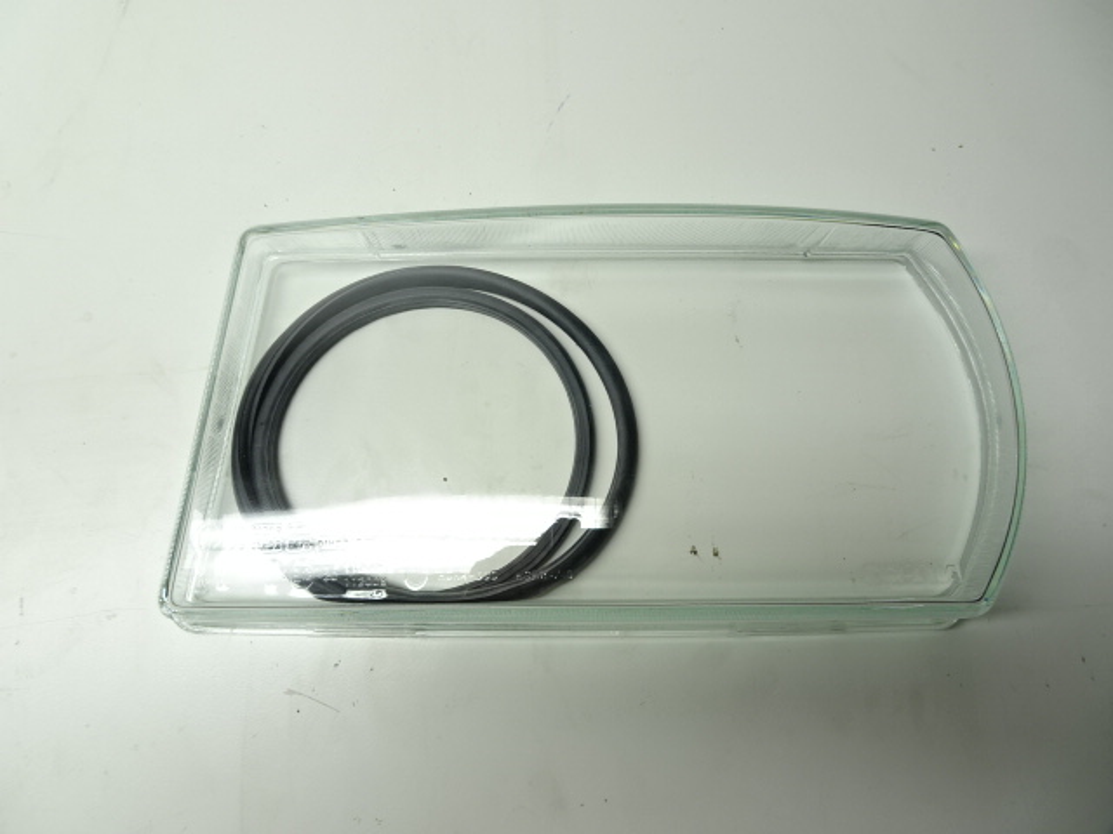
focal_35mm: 24
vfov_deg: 56.8
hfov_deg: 71.6
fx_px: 772
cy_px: 417
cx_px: 556
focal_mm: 4.1
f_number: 3.5
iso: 80
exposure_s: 1/40
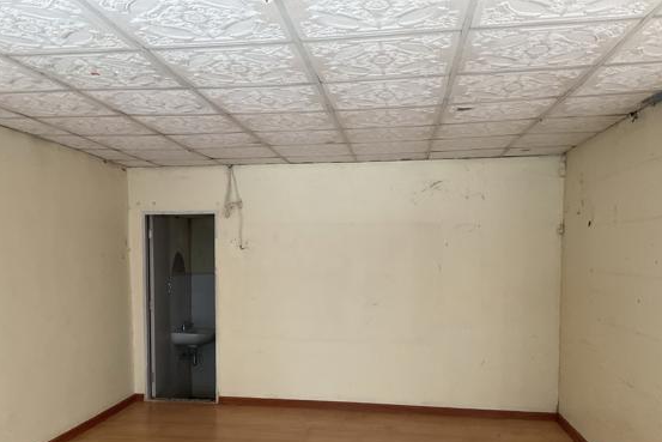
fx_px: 662
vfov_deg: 36.5
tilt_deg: -1.9
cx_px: 292
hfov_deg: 53.0
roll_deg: +0.2
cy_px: 295
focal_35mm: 36
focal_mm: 3
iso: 125
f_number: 1.8
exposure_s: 1/60
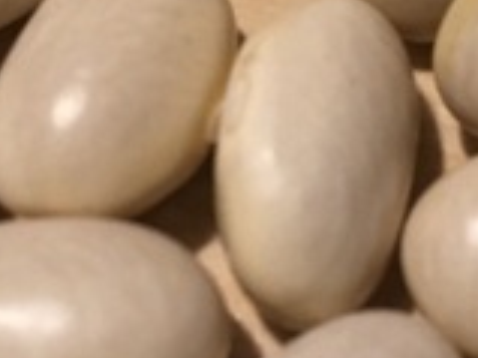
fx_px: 1766
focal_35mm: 128
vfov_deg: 11.6
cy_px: 185
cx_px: 123
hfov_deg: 15.3
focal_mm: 4.15
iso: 80
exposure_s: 1/30
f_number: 2.2
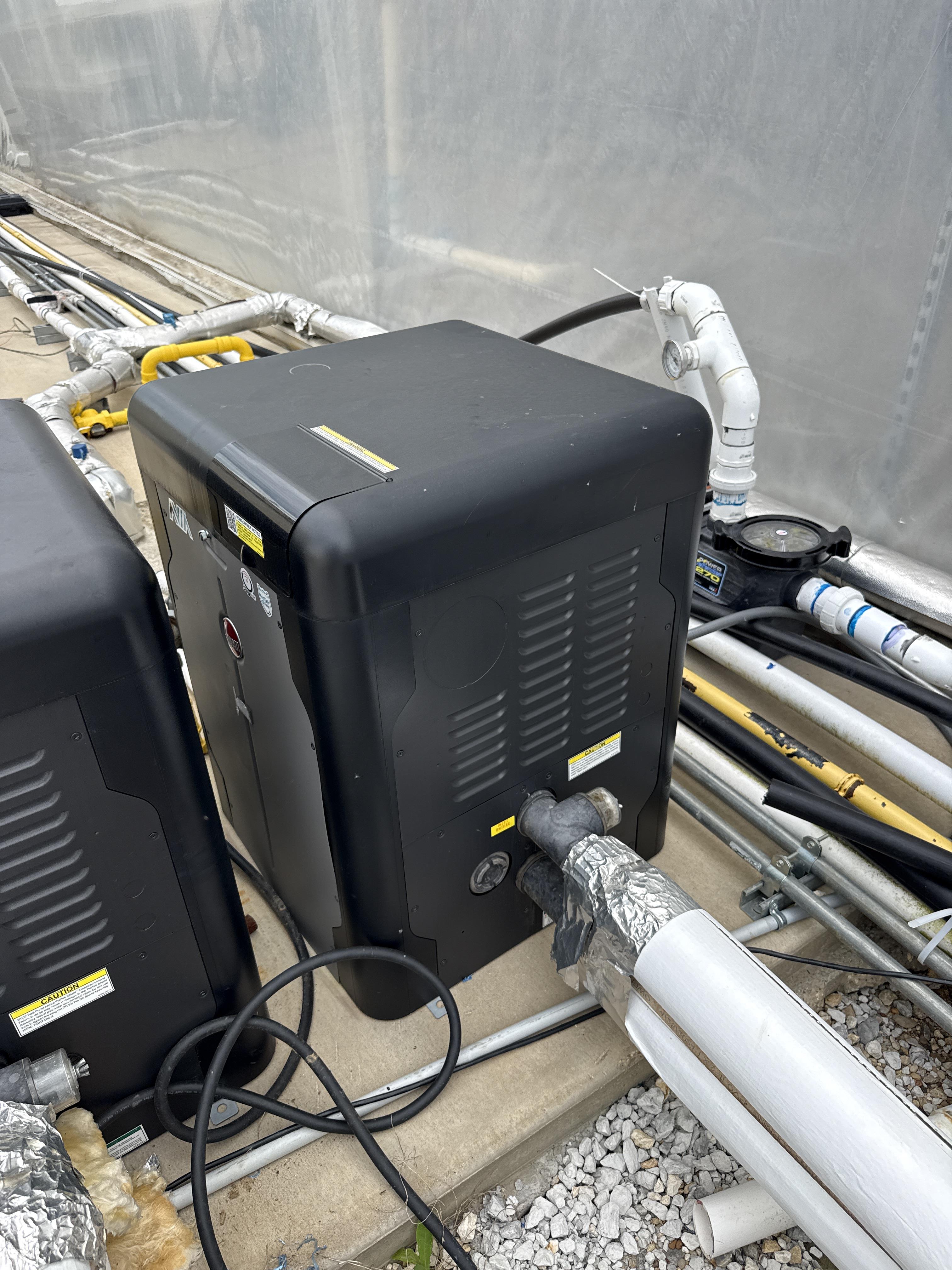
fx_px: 880
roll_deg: +1.0
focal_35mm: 24
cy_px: 635
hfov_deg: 56.8
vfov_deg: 71.6
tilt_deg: -33.4
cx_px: 476
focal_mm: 6.76
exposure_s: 1/2445
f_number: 1.78
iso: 80
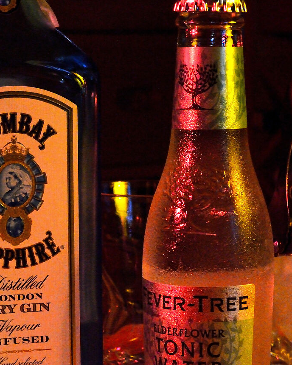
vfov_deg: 14.7
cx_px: 175
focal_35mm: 131
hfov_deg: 11.8
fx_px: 1415
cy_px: 170
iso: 6400
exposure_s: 1/40
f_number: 14
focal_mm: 50
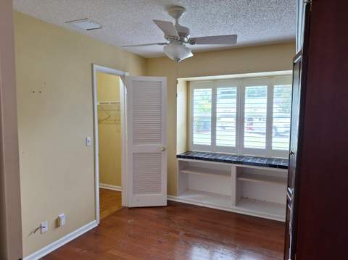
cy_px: 130
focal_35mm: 23
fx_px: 231
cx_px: 174
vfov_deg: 58.8
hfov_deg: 74.0
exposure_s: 1/60
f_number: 1.8
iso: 64
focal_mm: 5.54
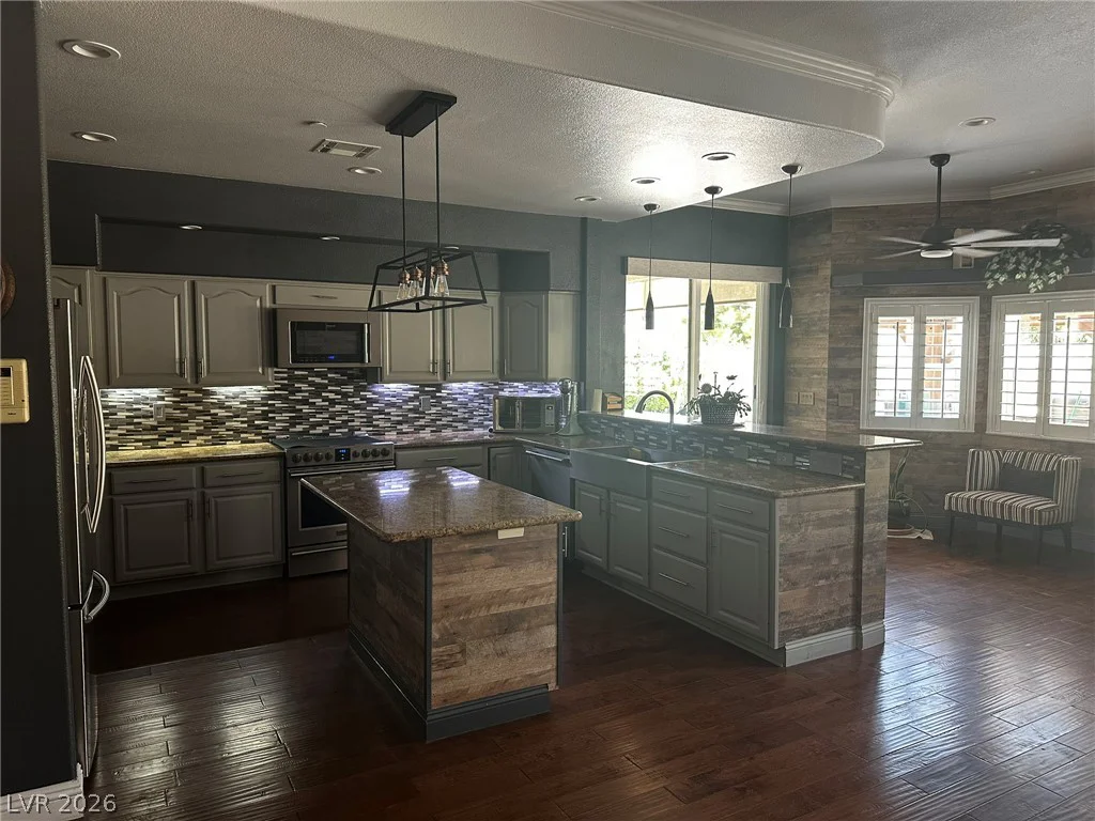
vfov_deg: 56.8
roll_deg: -0.2
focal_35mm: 24
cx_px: 548
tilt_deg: -3.4
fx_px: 759
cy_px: 410
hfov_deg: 71.6
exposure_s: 1/60
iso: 250
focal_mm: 6.86
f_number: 1.78
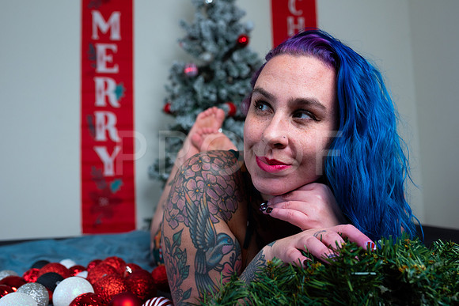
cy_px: 153
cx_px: 230
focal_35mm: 35
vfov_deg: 37.9
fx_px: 446
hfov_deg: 54.4
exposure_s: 1/800
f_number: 5
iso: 400
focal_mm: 35
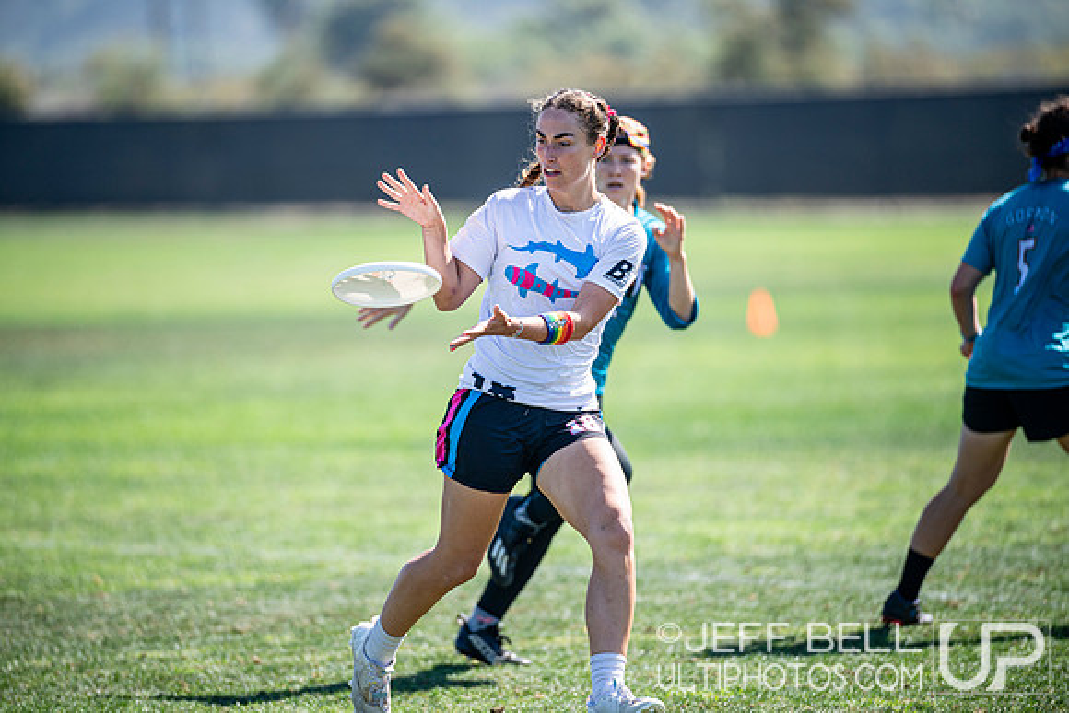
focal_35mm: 280
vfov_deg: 4.9
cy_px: 356
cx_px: 534
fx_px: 8316
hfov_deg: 7.4
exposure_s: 1/2000
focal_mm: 280
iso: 220
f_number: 3.2
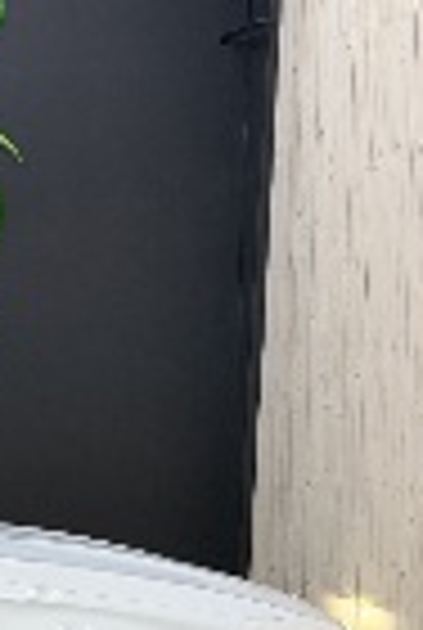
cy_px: 482
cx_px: -392
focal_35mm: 148
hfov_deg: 8.8
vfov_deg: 13.8
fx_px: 2596
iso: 50
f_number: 1.78
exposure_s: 1/130
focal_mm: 6.76
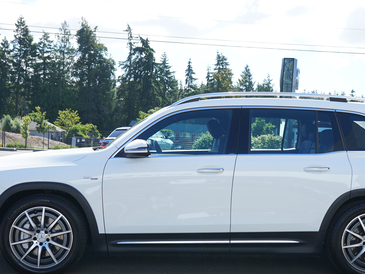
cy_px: 170
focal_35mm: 49
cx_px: 201
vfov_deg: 29.6
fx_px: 517
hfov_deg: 38.9
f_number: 6.3
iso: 100
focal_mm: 35
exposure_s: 1/200
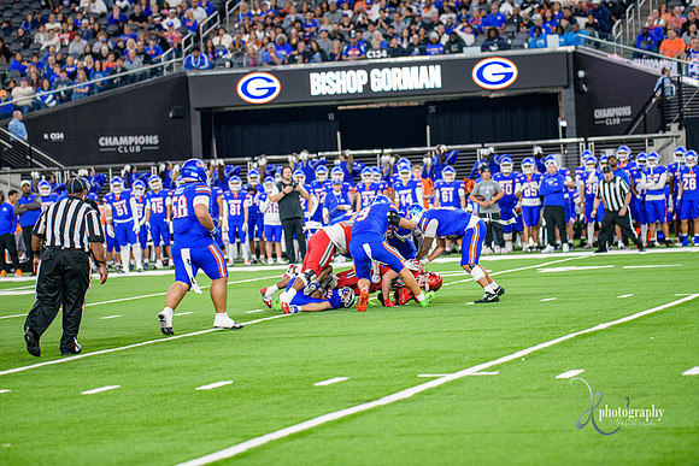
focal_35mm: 155
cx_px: 350
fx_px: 3010
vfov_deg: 8.9
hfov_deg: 13.2
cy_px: 233
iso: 1000
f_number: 2.8
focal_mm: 155
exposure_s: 1/400
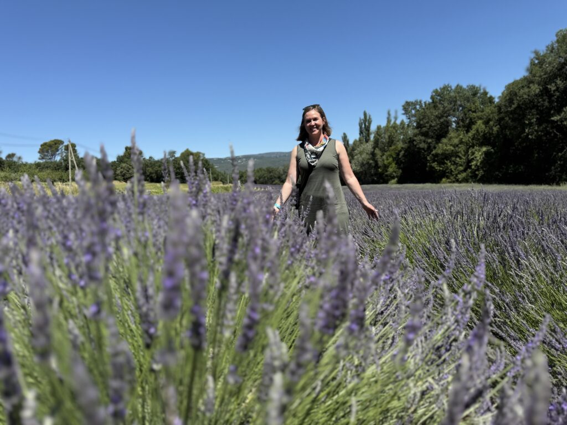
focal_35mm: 24
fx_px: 393
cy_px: 212
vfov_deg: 56.8
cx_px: 284
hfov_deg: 71.6
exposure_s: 1/5319
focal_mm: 6.76
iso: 80
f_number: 1.78
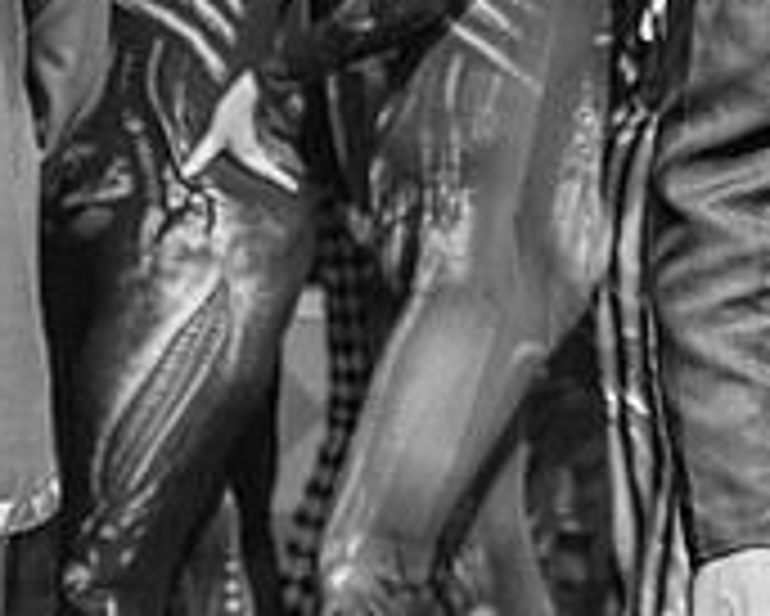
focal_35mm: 139
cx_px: 860
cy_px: -238
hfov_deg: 13.6
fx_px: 3169
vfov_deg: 10.8
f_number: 1.4
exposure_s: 1/250
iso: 3200
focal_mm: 23
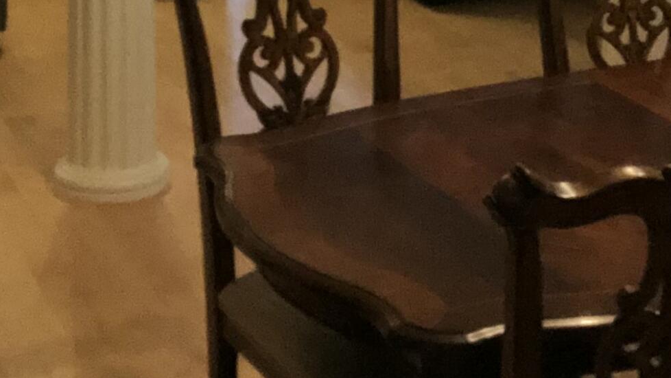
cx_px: 403
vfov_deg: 10.9
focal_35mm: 107
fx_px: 1904
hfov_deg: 20.0
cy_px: -205
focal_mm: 2.87
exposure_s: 1/30
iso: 200
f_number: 2.2
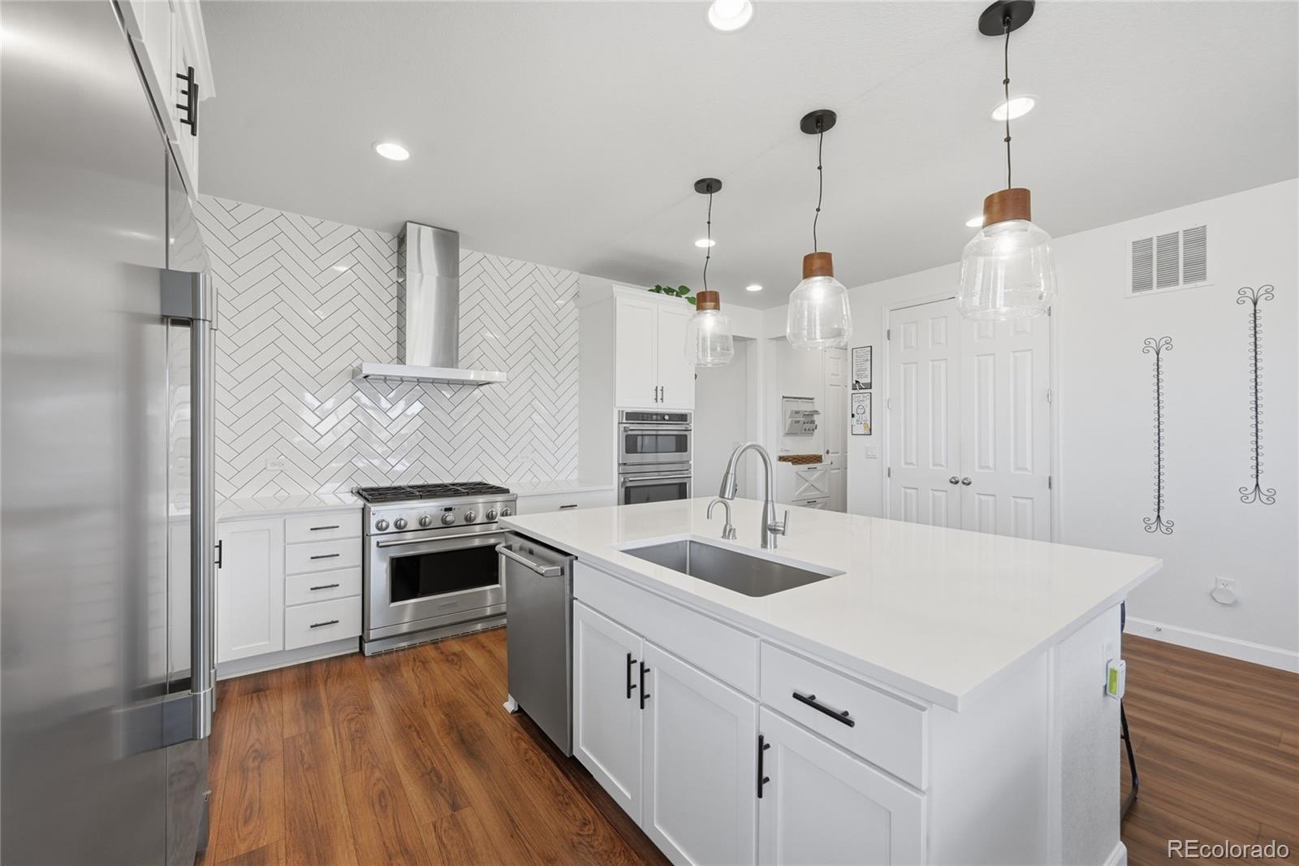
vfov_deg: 81.2
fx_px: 505
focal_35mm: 14
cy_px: 433
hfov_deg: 104.3
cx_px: 650
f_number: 8
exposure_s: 1/400
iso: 400
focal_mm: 14
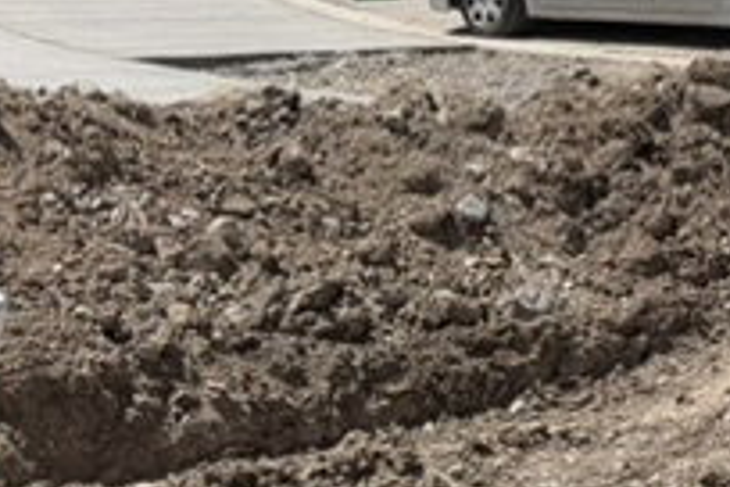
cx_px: 1342
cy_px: -93
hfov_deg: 14.3
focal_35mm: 125
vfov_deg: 10.8
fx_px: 2535
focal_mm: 6.76
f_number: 1.78
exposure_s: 1/7353
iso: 80
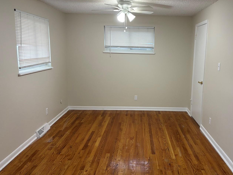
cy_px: 89
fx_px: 222
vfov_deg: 42.9
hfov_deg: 54.8
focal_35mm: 33
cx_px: 145
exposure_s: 1/60
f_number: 1.6
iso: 80
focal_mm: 5.96
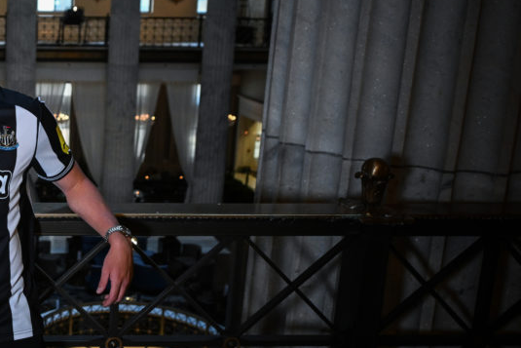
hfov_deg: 35.6
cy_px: 169
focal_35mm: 49
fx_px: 709
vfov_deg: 27.5
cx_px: -22
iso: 2000
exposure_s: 1/200
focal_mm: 23
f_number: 2.8
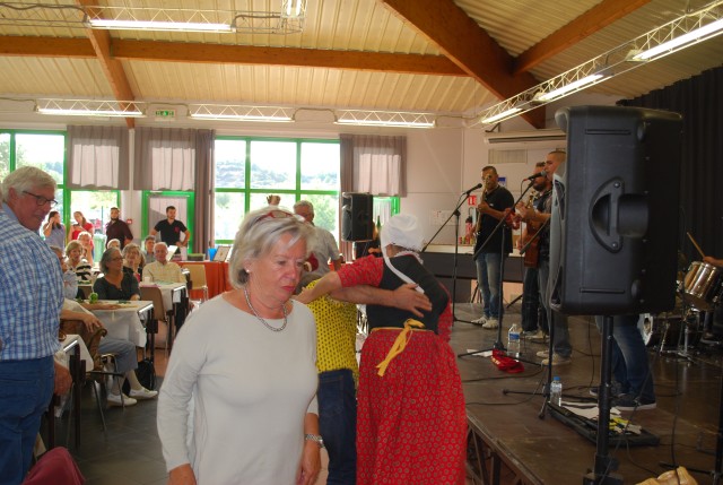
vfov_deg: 37.0
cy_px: 242
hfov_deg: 53.1
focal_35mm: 36
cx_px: 362
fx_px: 724
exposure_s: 1/60
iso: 200
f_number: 4.2
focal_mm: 24
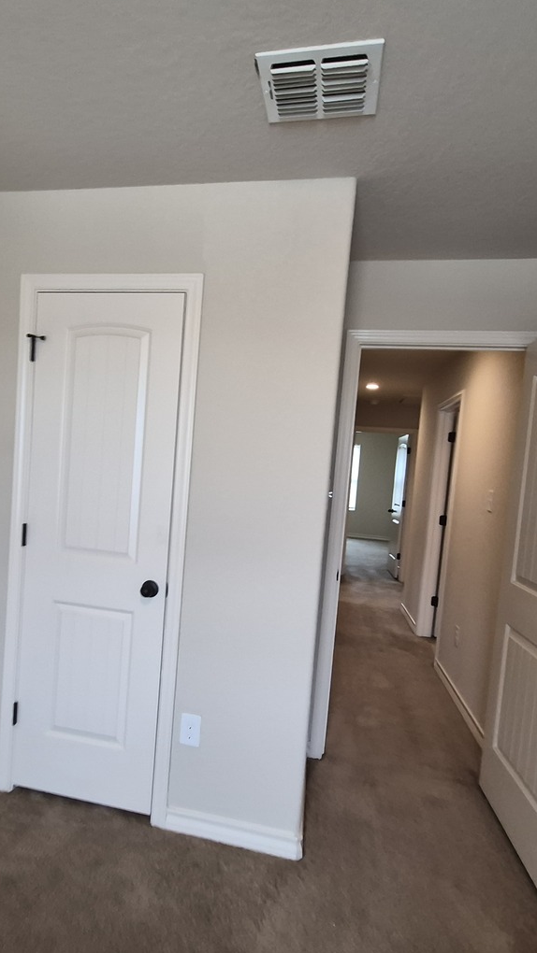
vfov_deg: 86.6
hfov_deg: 55.5
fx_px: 506
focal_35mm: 20
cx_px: 216
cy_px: 491
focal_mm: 1.74
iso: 160
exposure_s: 1/60
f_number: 2.2
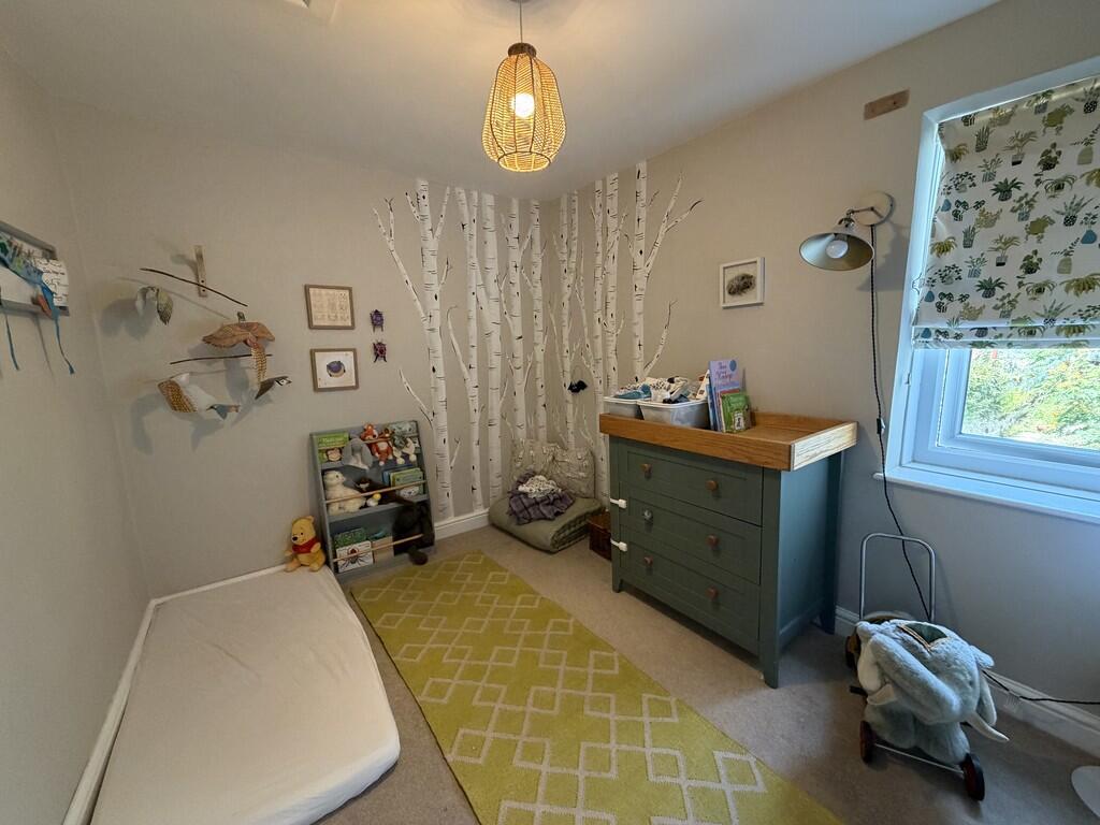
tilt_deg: -9.3
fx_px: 445
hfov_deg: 102.1
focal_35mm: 14
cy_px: 412
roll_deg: +1.7
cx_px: 550
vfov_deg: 85.7
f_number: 2.2
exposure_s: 1/50
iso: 400
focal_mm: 2.22
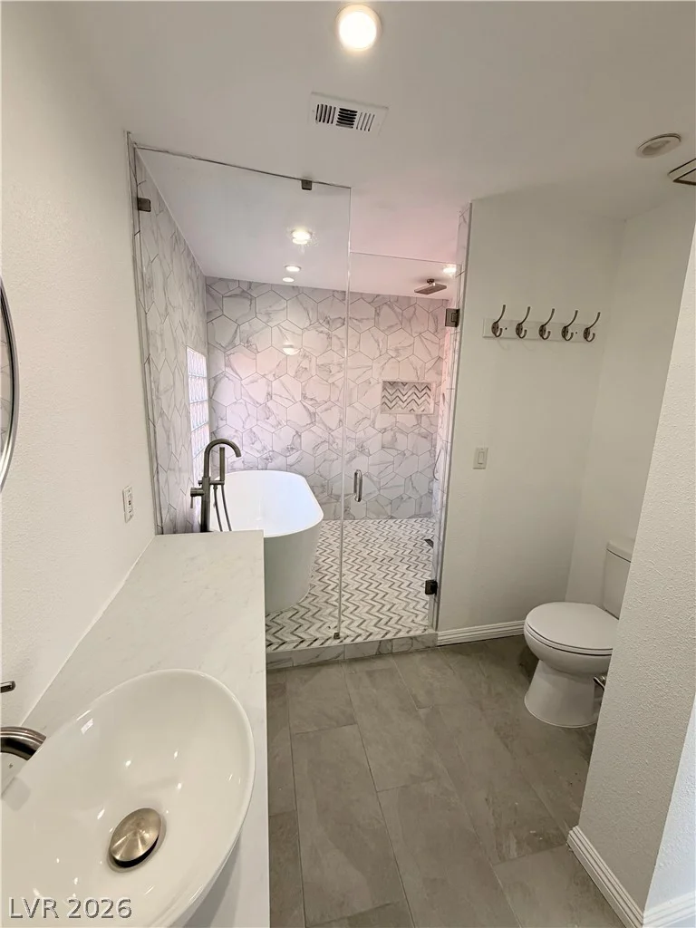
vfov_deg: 102.1
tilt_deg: -10.5
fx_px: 375
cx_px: 348
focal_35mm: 14
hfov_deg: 85.7
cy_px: 464
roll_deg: -0.5
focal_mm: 2.22
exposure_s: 1/120
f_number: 2.2
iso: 125
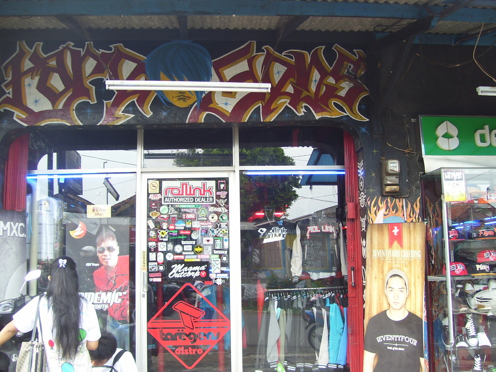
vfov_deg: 39.7
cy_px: 186
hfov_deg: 51.3
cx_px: 248
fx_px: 516
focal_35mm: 36
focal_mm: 6
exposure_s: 1/60
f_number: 2.7
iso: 80
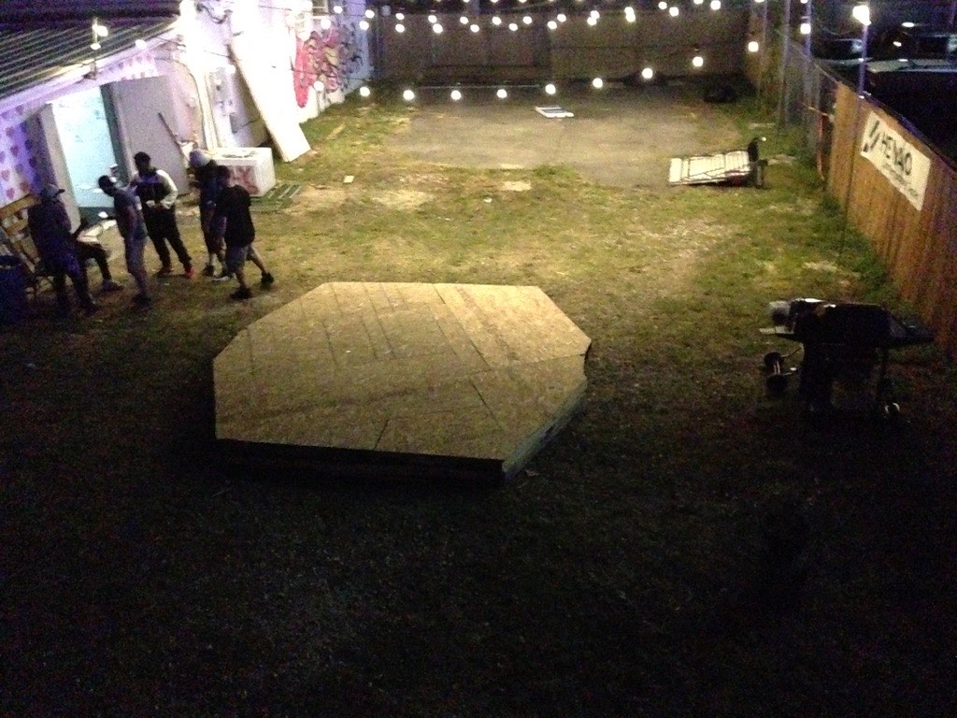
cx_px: 478
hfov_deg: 55.4
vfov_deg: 42.9
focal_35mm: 33
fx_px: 912
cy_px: 359
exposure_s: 1/15
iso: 3200
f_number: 2.4
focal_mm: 4.12
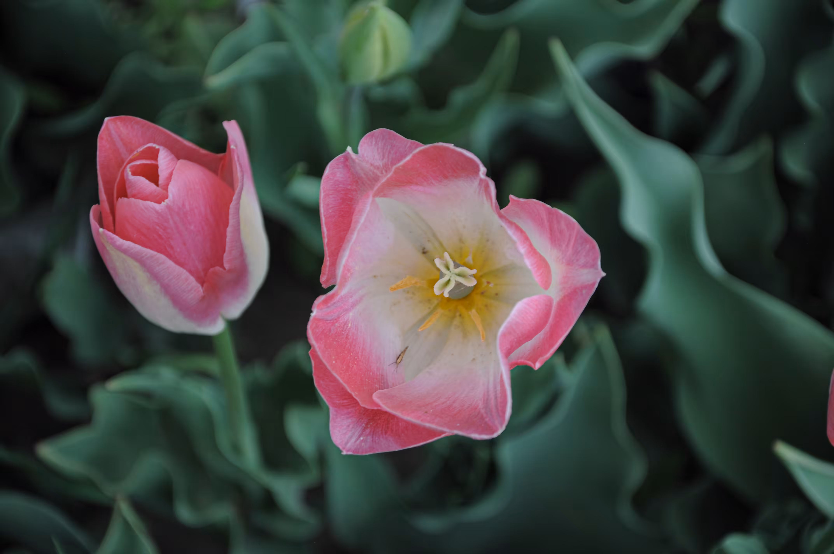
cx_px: 417
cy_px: 277
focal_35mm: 158
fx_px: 3644
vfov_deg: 8.7
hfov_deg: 13.1
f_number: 5.6
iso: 200
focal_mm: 105
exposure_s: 1/100
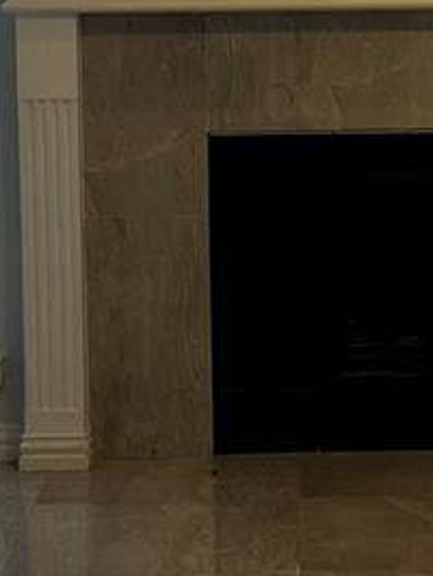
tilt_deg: -6.3
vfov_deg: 13.1
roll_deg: +0.8
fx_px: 2498
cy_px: 160
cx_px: 401
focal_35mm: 150
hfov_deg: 9.9
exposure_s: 1/200
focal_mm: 5.7
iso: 40
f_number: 1.5
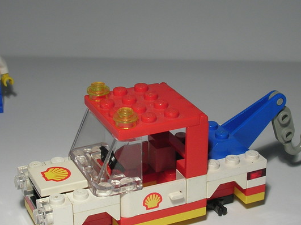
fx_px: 677
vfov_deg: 18.9
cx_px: 156
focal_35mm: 78
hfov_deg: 25.0
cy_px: 109
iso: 50
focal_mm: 7.7
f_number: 5.4
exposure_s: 1/17
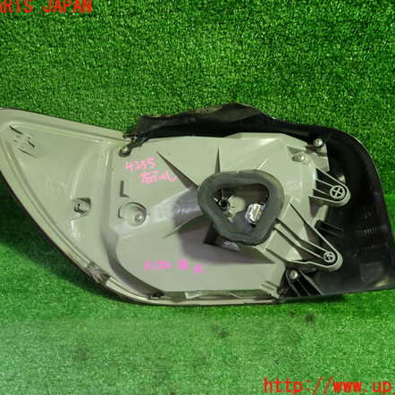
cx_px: 198
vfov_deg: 54.0
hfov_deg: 54.0
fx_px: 387
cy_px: 197
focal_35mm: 30
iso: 200
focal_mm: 4.5
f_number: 2
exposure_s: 1/40
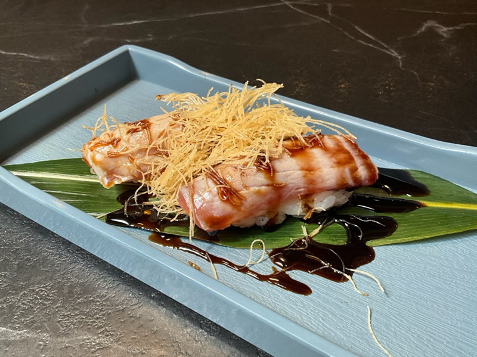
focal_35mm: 29
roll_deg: +0.1
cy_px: 178
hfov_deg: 61.7
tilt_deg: -43.2
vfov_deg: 48.2
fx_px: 399
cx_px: 238
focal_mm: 3
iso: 64
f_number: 1.8
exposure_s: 1/84
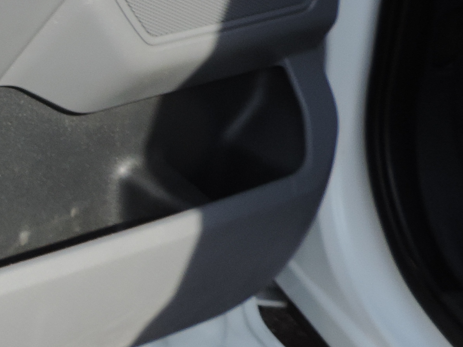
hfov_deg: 18.0
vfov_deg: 14.8
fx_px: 1324
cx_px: -195
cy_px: 43
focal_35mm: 99
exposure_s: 1/500
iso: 80
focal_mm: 4.3
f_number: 3
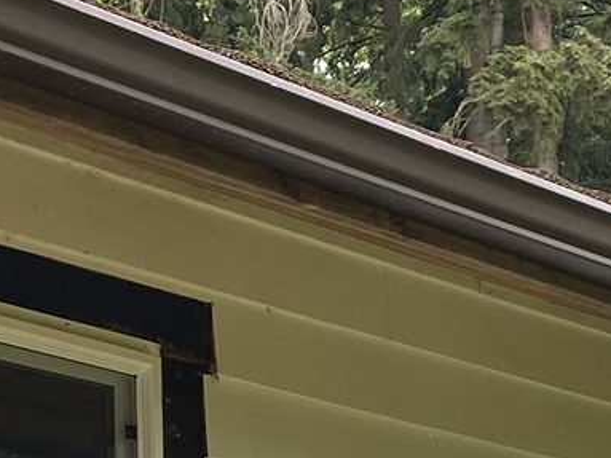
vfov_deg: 10.0
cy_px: 843
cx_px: 300
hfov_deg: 14.2
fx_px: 2453
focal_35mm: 139
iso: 32
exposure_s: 1/122
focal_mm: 4.25
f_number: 1.8
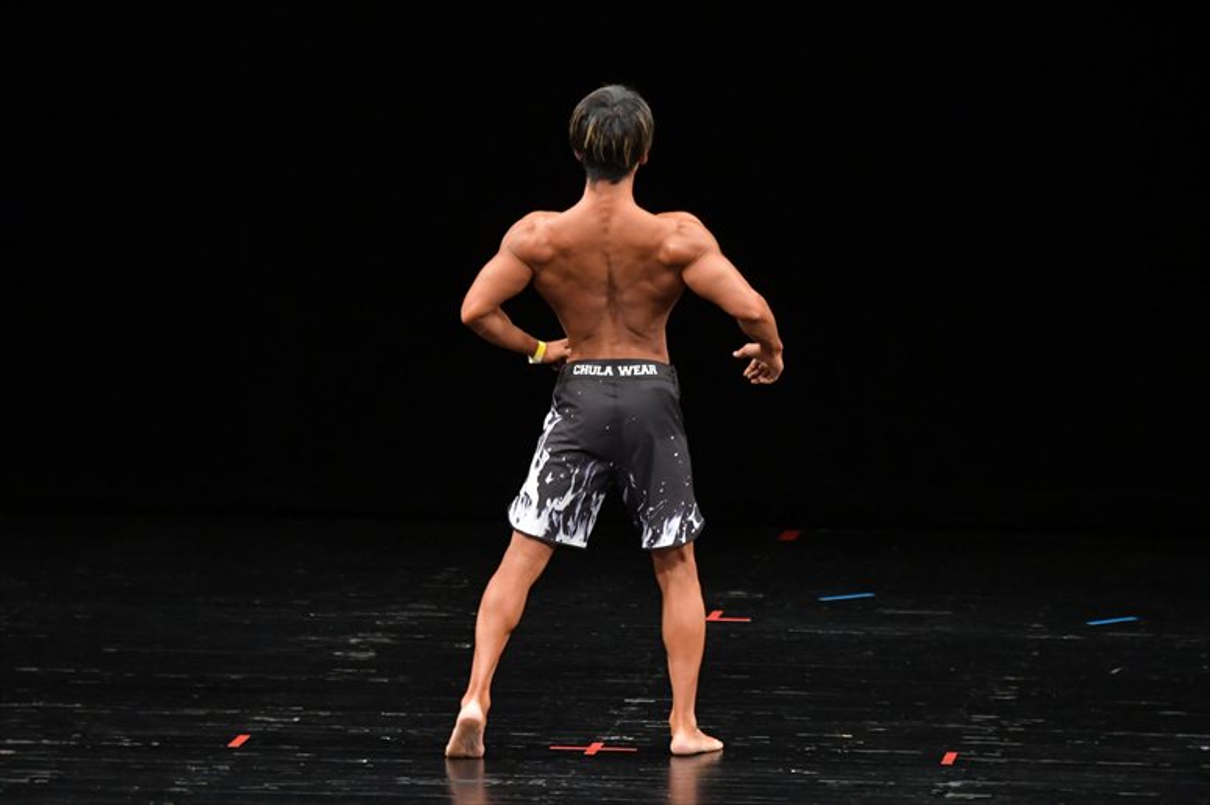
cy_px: 402
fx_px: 9575
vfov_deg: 4.8
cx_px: 605
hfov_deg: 7.2
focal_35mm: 285
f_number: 5.6
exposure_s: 1/400
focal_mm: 190
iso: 3200
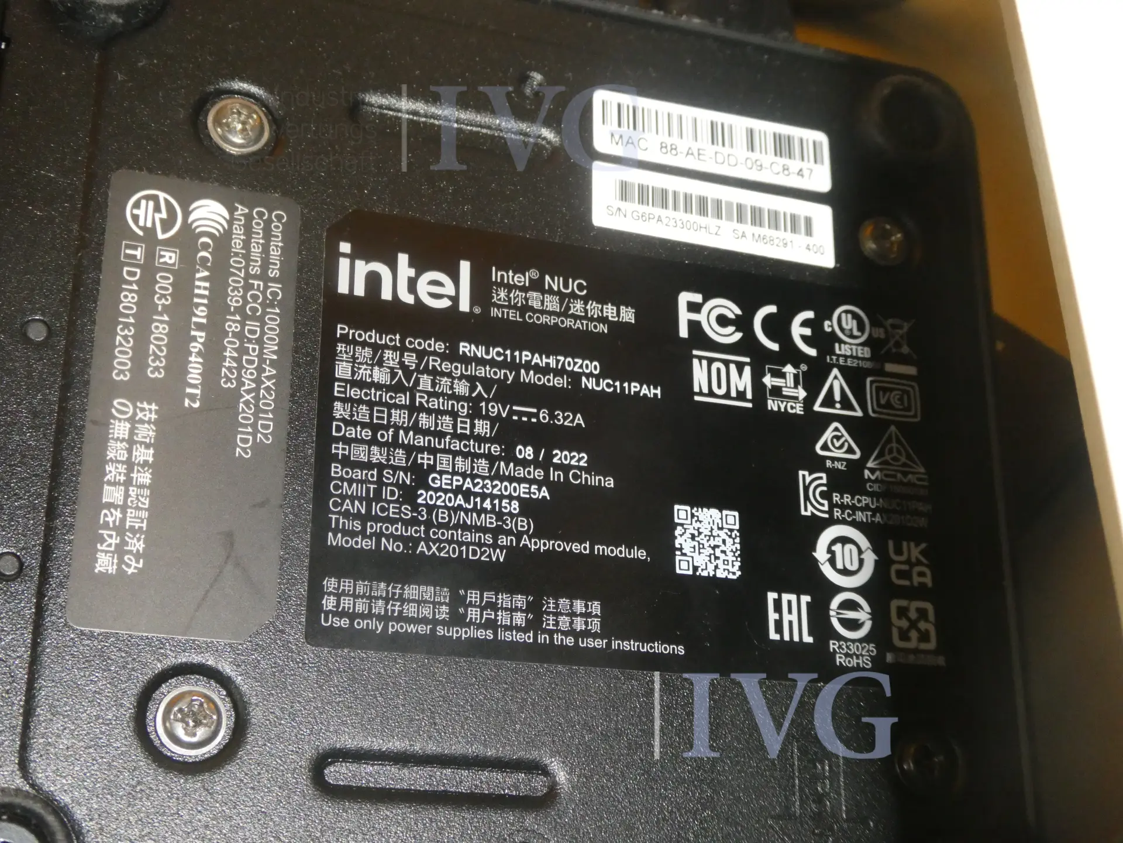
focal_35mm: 50
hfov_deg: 38.2
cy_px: 422
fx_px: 1622
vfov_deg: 29.1
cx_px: 562
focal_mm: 9
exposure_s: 1/60
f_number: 4.1
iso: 800
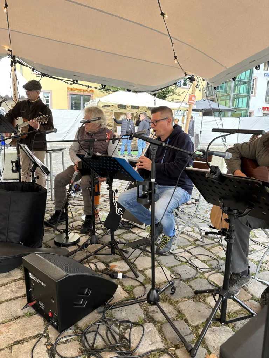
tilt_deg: -9.6
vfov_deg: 71.6
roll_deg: -2.3
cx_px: 134
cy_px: 179
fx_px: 249
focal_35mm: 24
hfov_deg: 56.8
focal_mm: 6.86
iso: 80
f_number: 1.78
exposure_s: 1/642
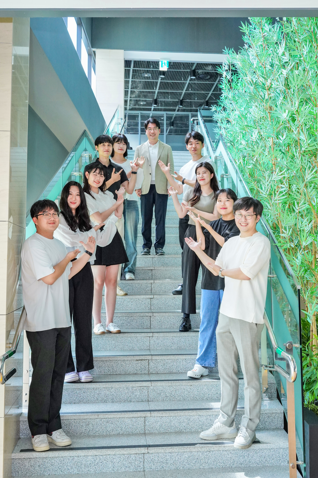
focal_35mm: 36
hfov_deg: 36.6
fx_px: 481
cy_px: 239
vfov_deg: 52.8
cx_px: 159
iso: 2500
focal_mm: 36.3
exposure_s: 1/200
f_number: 6.3
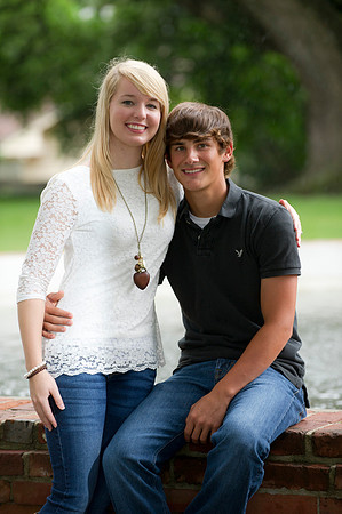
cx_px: 171
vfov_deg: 12.9
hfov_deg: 8.6
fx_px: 2285
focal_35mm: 160
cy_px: 257
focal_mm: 160
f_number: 3.2
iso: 640
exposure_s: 1/200
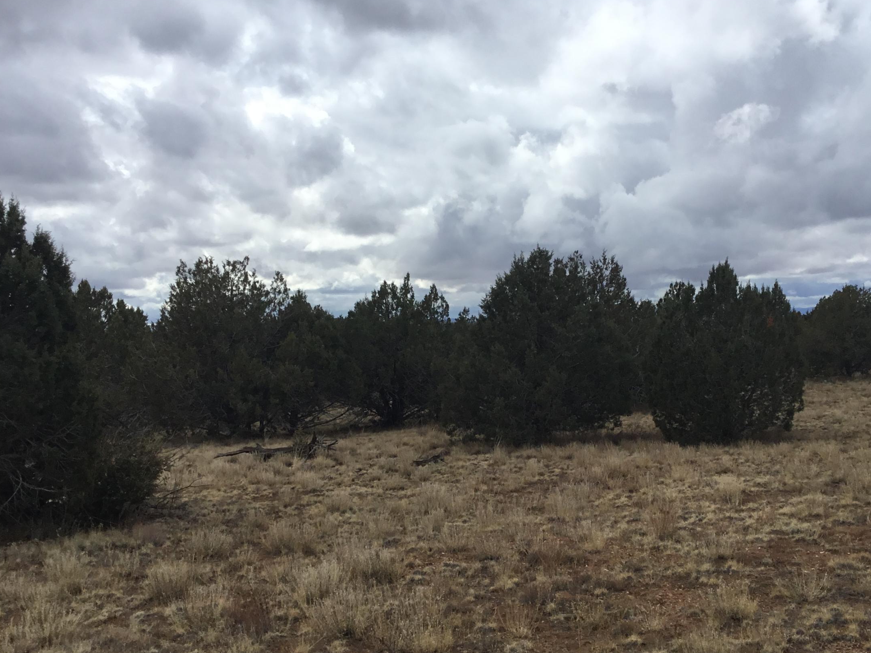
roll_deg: +0.7
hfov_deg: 43.6
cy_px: 402
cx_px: 522
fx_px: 1082
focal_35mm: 43
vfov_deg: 33.5
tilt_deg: -2.6
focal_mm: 3.3
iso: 25
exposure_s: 1/1431
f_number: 2.4
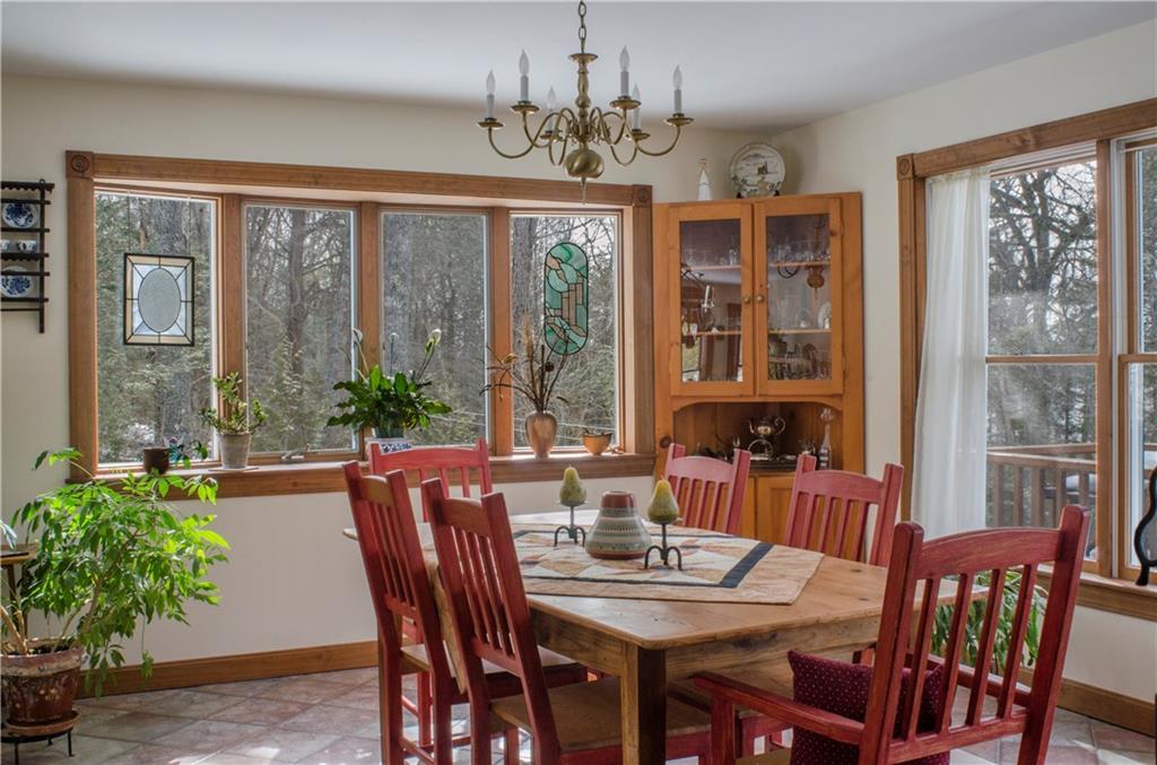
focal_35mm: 36
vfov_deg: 36.7
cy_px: 382
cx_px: 578
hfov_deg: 53.3
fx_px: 1154
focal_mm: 24
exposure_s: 1/8
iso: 200
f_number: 22
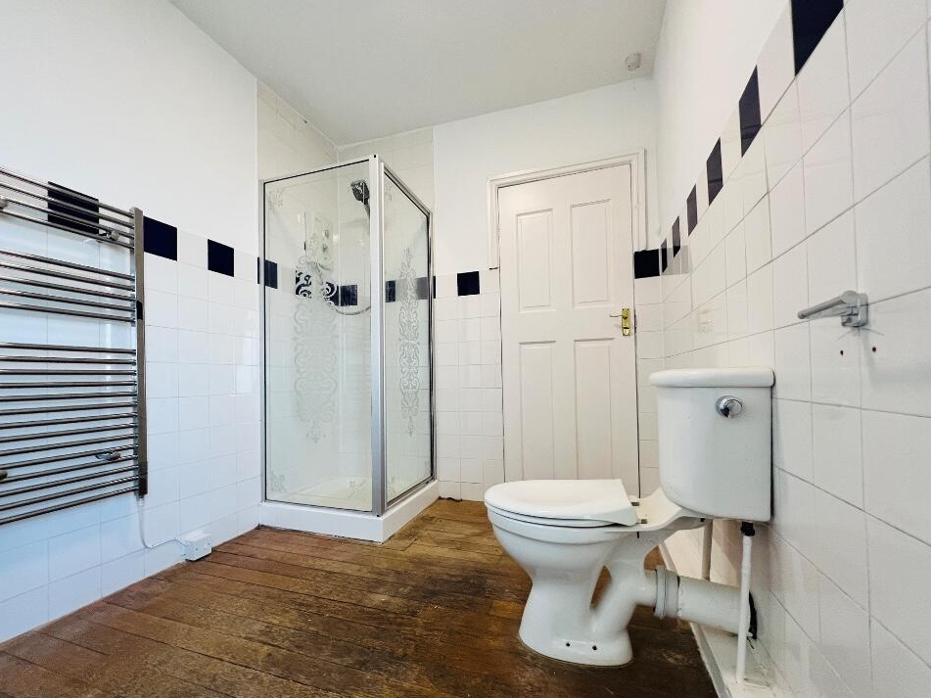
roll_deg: +1.2
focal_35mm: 14
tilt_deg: +1.2
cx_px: 447
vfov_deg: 85.5
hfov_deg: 102.0
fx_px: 376
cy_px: 373
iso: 160
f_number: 1.8
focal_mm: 1.57
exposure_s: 1/99
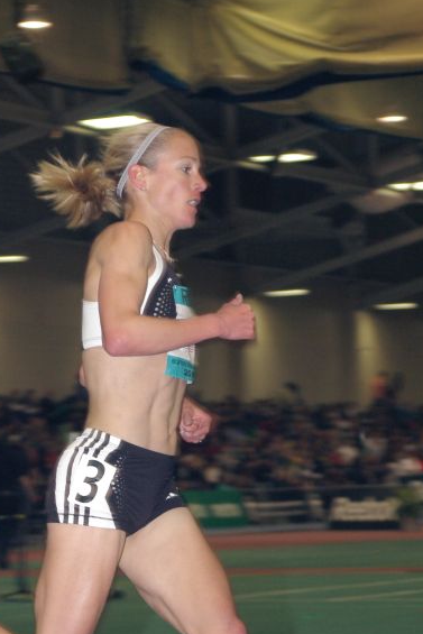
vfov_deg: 12.1
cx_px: 140
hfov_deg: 8.1
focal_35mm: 170
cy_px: 406
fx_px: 2994
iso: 800
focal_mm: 80
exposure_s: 1/125
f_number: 6.3
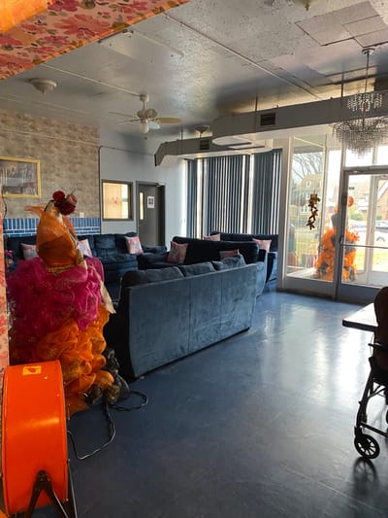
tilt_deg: -6.3
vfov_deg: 67.3
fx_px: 388
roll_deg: +0.6
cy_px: 259
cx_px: 194
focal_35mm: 26
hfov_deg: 53.1
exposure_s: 1/60
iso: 320
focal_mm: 4.25
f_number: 1.8
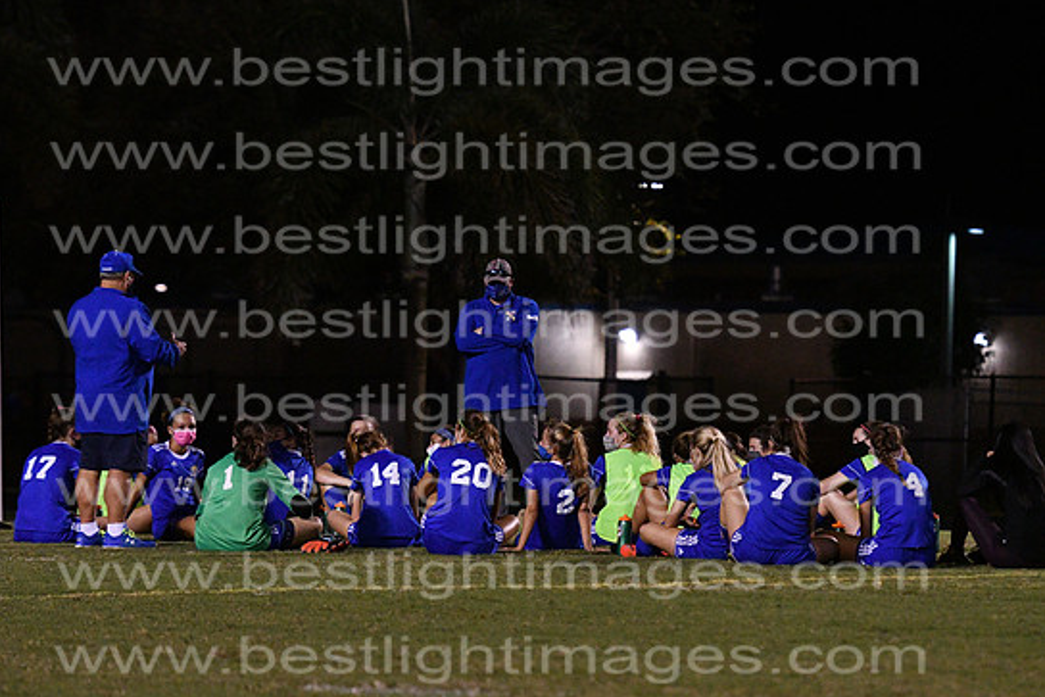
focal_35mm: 224
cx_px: 492
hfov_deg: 9.2
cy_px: 366
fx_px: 6504
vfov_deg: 6.1
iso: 8000
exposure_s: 1/800
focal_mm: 140
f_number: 4
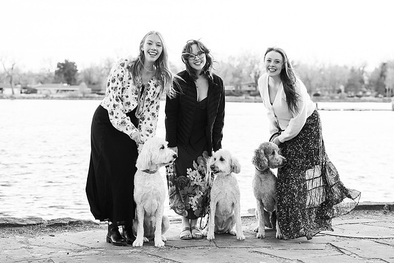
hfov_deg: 28.8
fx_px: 766
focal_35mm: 70
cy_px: 132
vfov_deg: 19.5
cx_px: 197
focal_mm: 70
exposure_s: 1/500
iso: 2000
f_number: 4
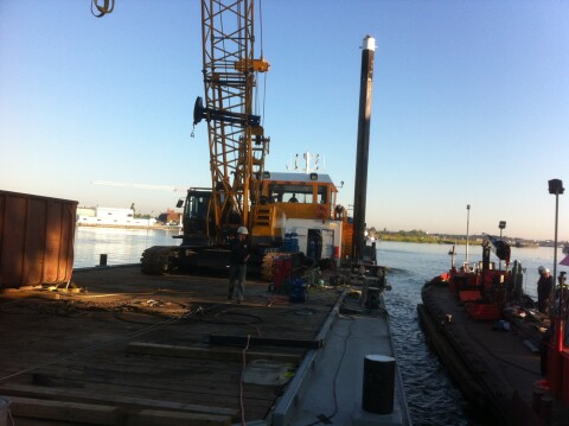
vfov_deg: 40.6
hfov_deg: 52.7
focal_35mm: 35
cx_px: 284
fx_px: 575
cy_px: 213
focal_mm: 3.85
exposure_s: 1/754
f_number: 2.8
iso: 80
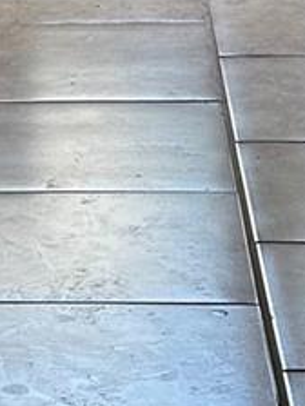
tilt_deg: -9.8
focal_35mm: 257
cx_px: -405
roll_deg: +1.9
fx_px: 3019
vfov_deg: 7.6
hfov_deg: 5.6
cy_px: -225
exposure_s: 1/120
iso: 50
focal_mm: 6.86
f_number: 1.78
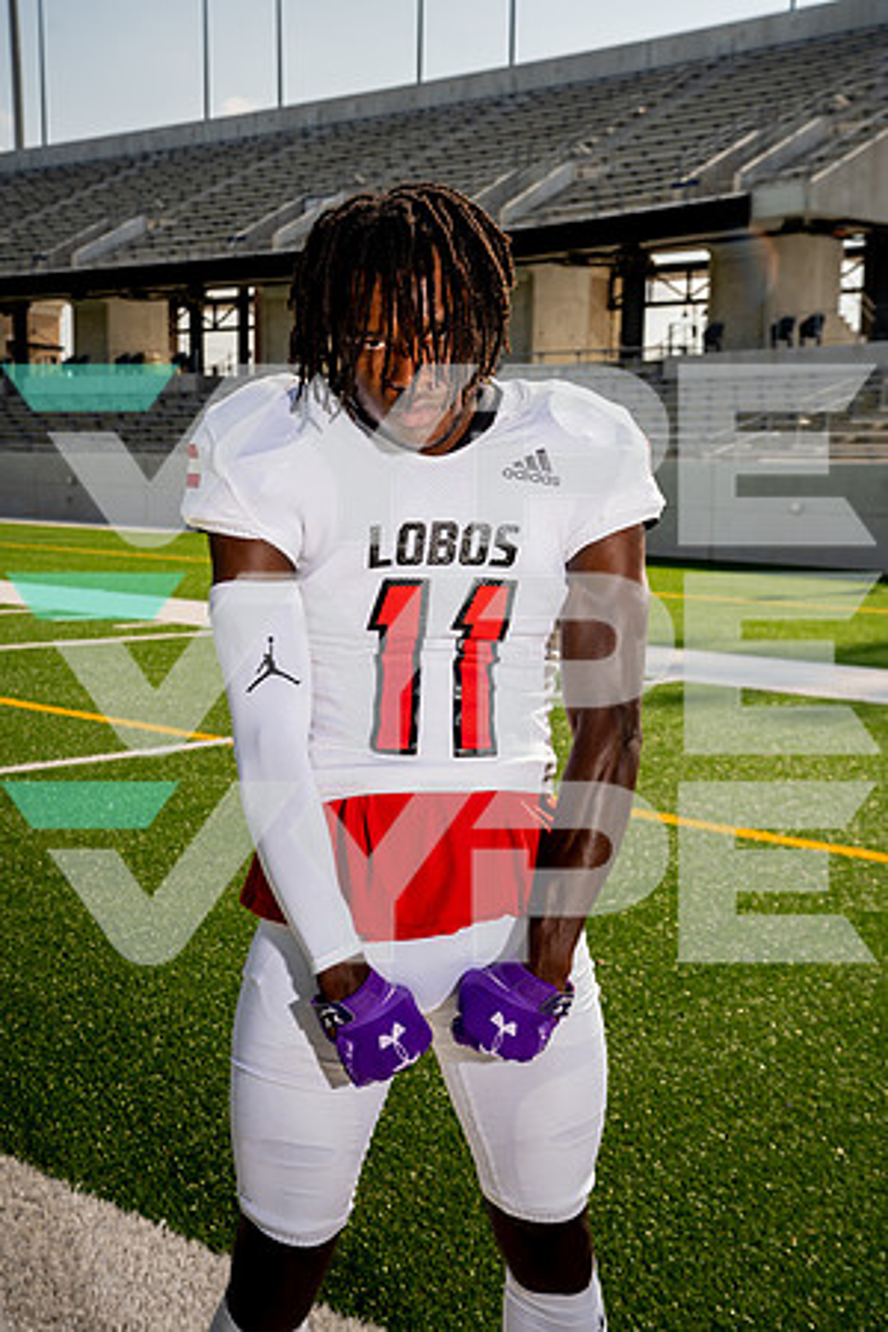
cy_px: 666
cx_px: 444
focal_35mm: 46
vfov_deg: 42.7
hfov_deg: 29.2
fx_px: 1702
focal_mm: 46
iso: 100
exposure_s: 1/250
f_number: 7.1
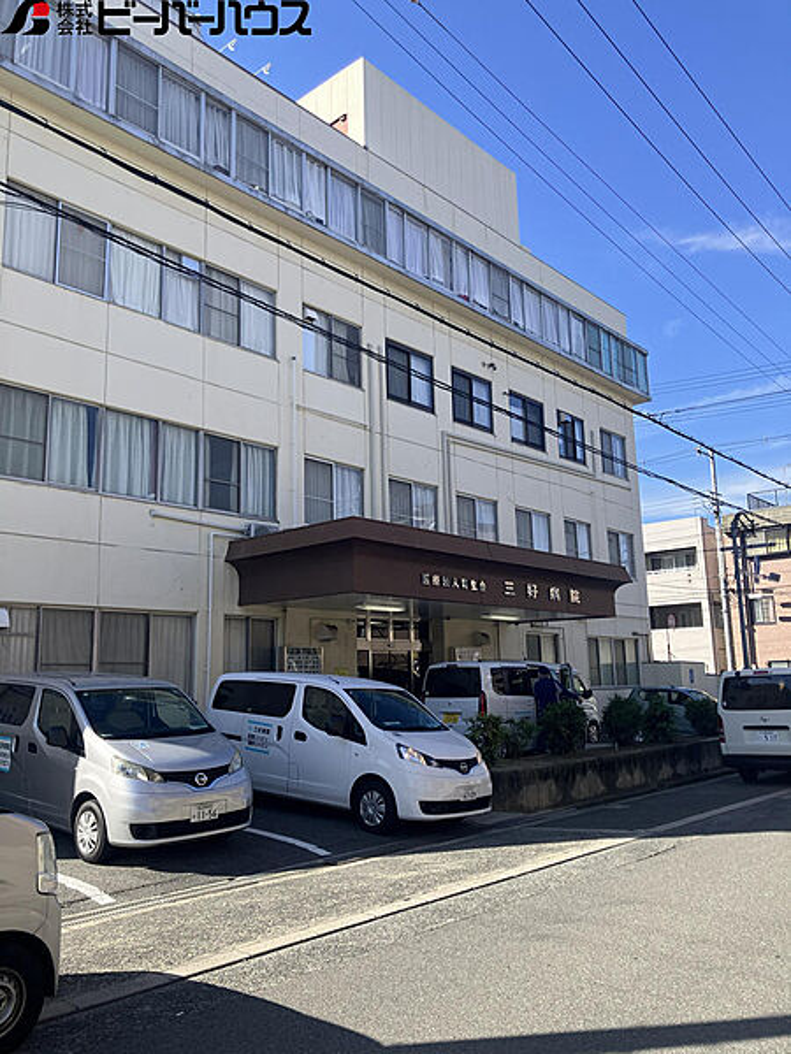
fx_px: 853
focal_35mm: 28
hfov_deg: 49.7
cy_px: 527
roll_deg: +1.7
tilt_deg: +12.3
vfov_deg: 63.4
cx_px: 396
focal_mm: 3.99
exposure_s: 1/1012
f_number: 1.8
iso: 32
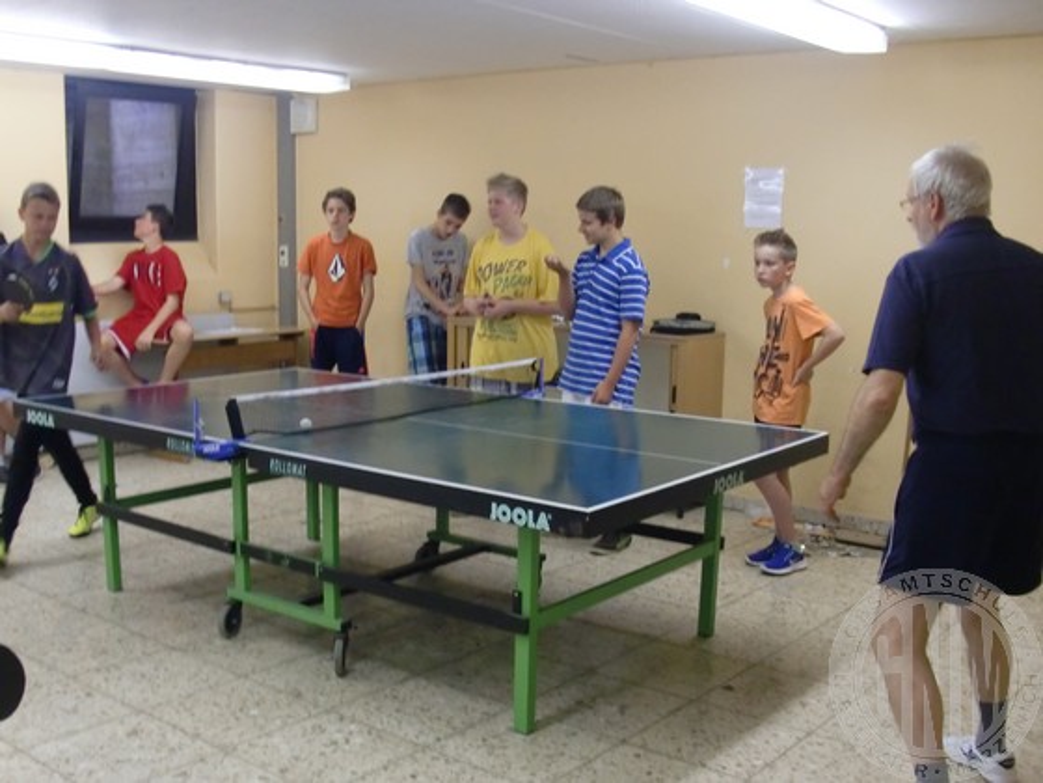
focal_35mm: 36
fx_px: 1085
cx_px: 522
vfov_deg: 39.7
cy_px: 392
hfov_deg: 51.4
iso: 400
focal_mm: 6.3
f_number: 2.8
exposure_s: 1/60
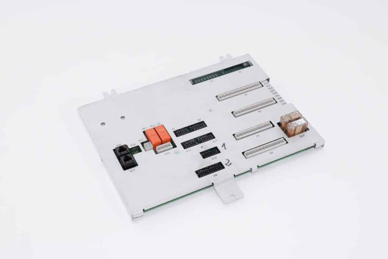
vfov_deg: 25.8
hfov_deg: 37.8
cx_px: 194
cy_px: 130
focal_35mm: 52
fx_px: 566
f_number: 16
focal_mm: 35
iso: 200
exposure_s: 1/40
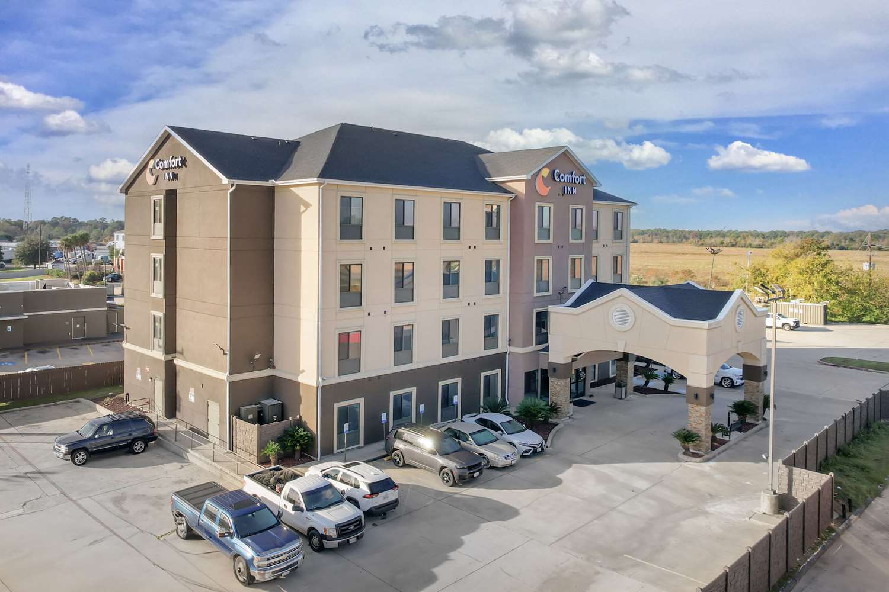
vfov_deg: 57.2
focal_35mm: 22
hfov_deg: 78.6
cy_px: 296
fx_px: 543
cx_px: 444
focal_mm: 8.38
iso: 100
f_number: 2.8
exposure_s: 1/4000
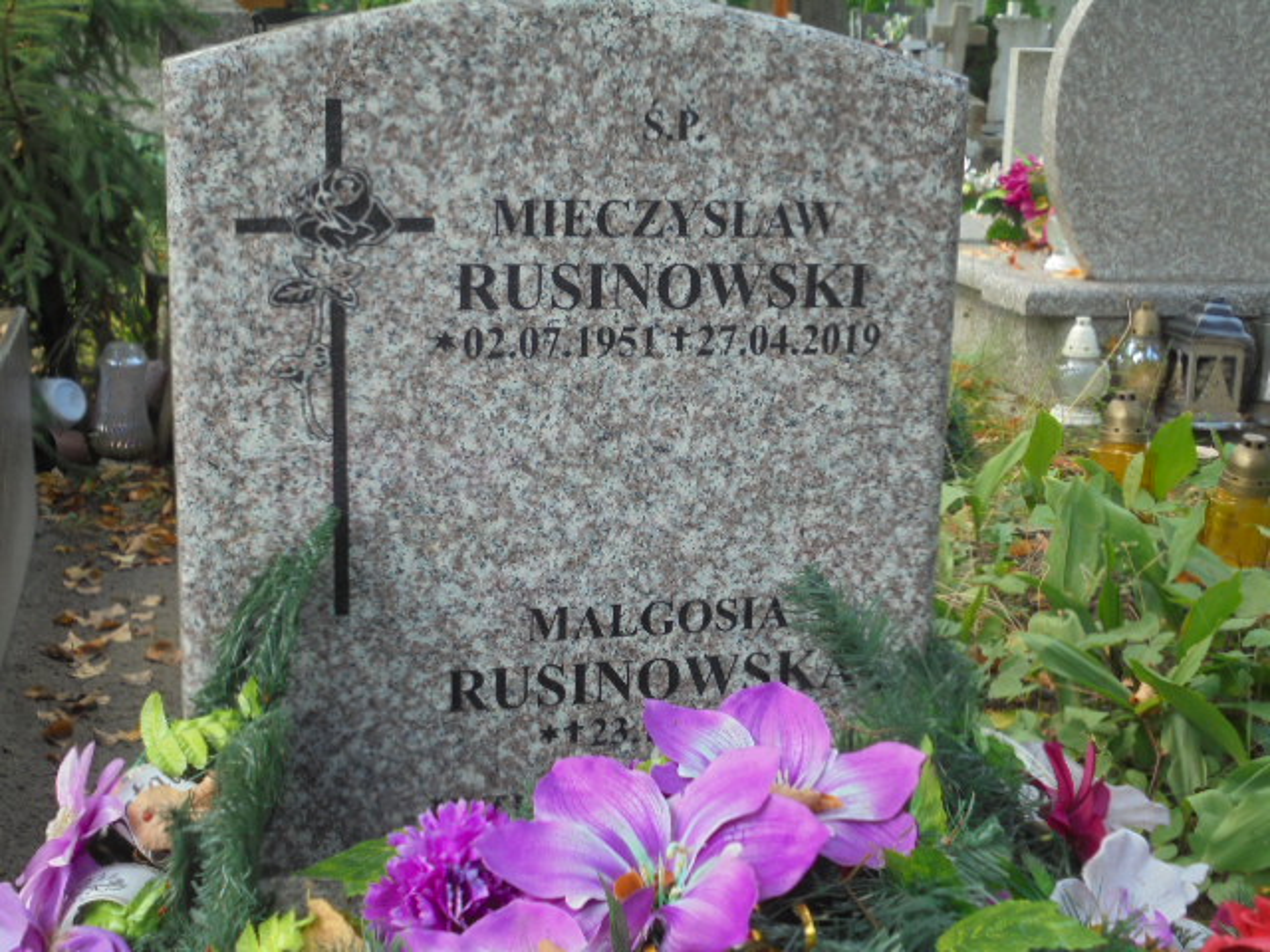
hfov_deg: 38.9
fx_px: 1798
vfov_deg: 29.7
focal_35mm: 49
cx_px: 635
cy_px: 476
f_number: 4.8
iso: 100
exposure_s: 1/50
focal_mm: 8.9
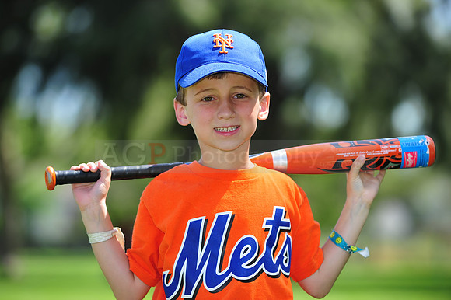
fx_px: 2504
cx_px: 226
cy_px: 150
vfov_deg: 6.9
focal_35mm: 200
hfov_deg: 10.3
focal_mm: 200
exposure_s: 1/500
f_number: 4.5
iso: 200
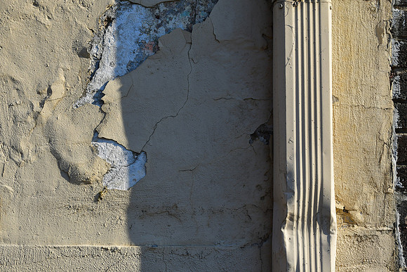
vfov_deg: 26.0
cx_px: 204
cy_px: 136
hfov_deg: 38.2
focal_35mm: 52
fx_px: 588
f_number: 11
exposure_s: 1/250
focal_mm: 35
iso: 200
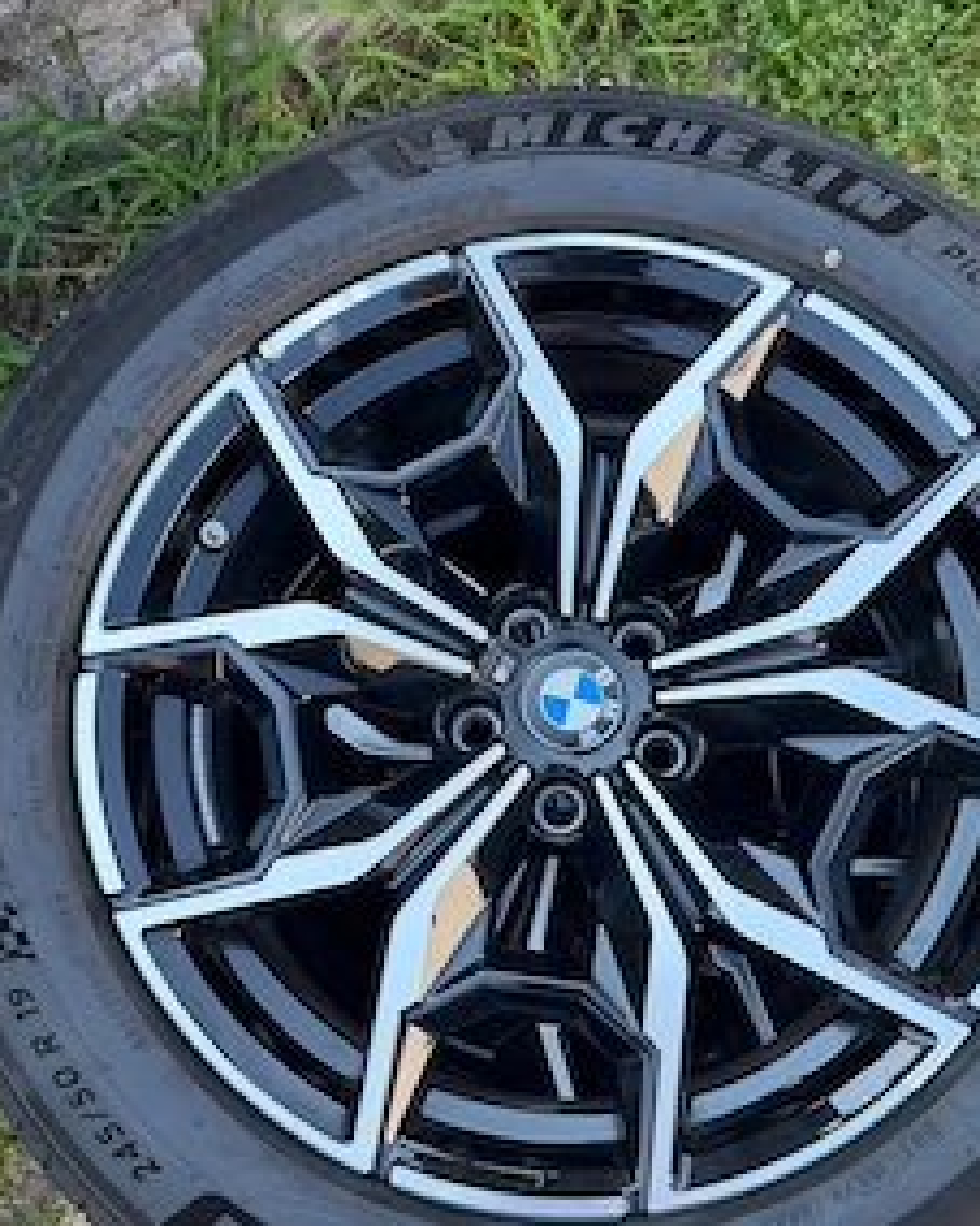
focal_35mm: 33
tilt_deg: -73.3
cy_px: 708
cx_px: 561
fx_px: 1197
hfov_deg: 44.4
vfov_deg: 54.0
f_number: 1.78
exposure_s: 1/497
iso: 100
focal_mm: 6.76
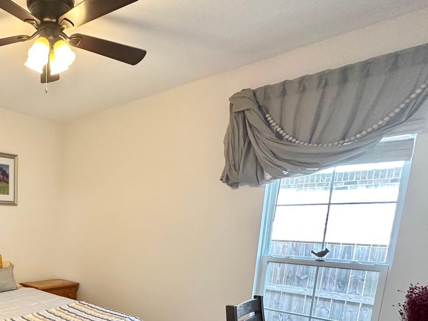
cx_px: 51
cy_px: 276
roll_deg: -1.4
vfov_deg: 47.3
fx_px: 334
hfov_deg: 57.1
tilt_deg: -10.2
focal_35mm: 27
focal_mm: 2.22
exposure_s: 1/120
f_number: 2.2
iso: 320
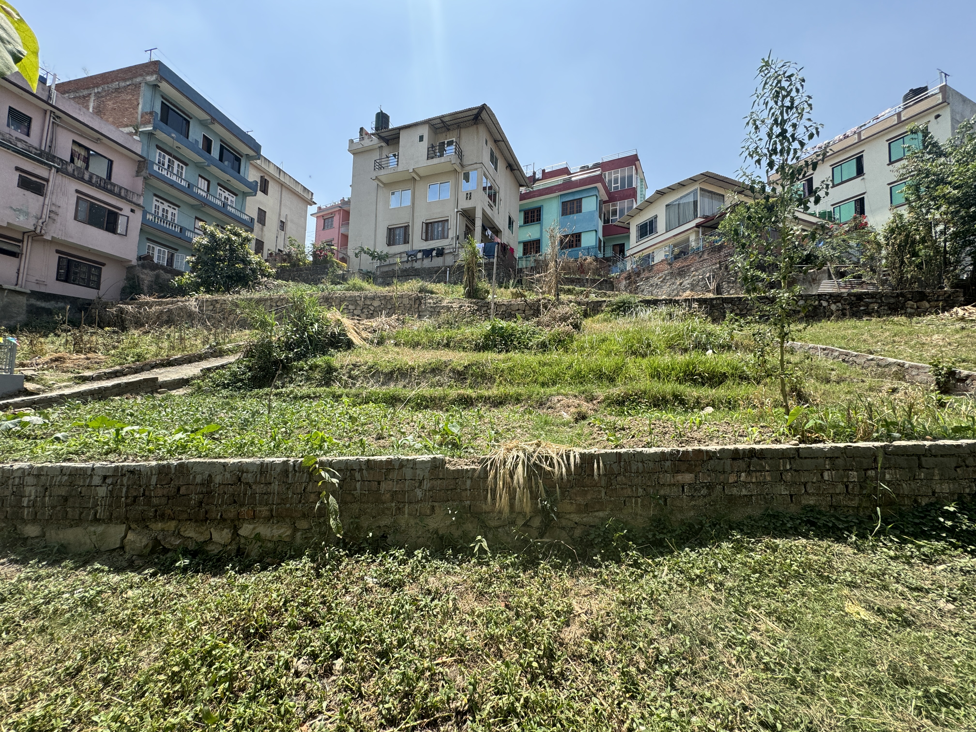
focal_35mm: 14
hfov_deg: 102.1
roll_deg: -1.3
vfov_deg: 85.7
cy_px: 366
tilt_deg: +4.0
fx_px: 395
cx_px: 488
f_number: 2.2
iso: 50
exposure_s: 1/831
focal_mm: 2.22
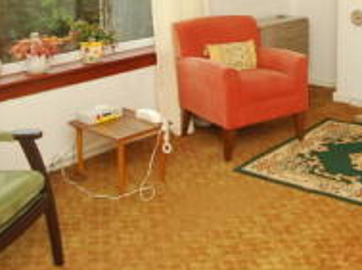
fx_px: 522
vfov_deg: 27.5
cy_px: 5
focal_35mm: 50
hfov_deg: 36.7
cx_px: 300
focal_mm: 10
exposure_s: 1/60
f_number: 4
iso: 400
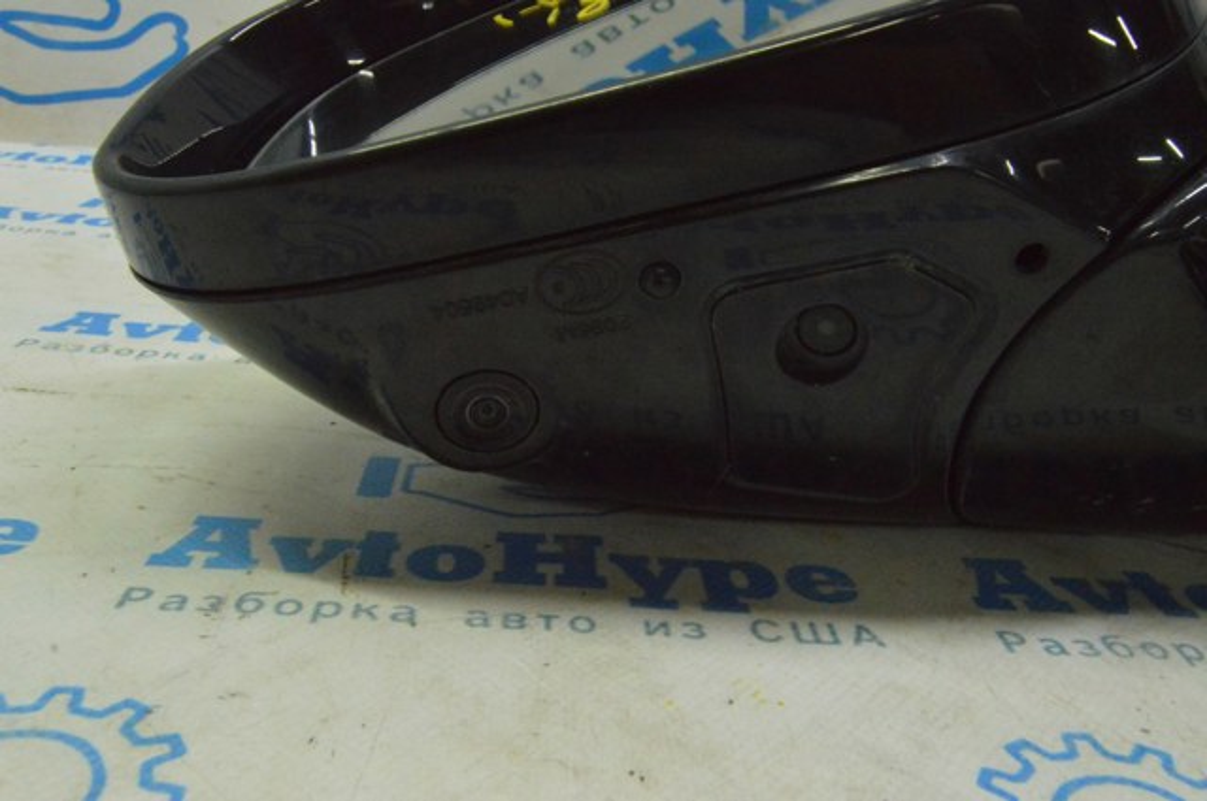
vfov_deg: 38.3
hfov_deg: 55.2
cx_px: 604
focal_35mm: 34
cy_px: 400
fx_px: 1155
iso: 6400
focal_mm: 23
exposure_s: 1/30
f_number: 20
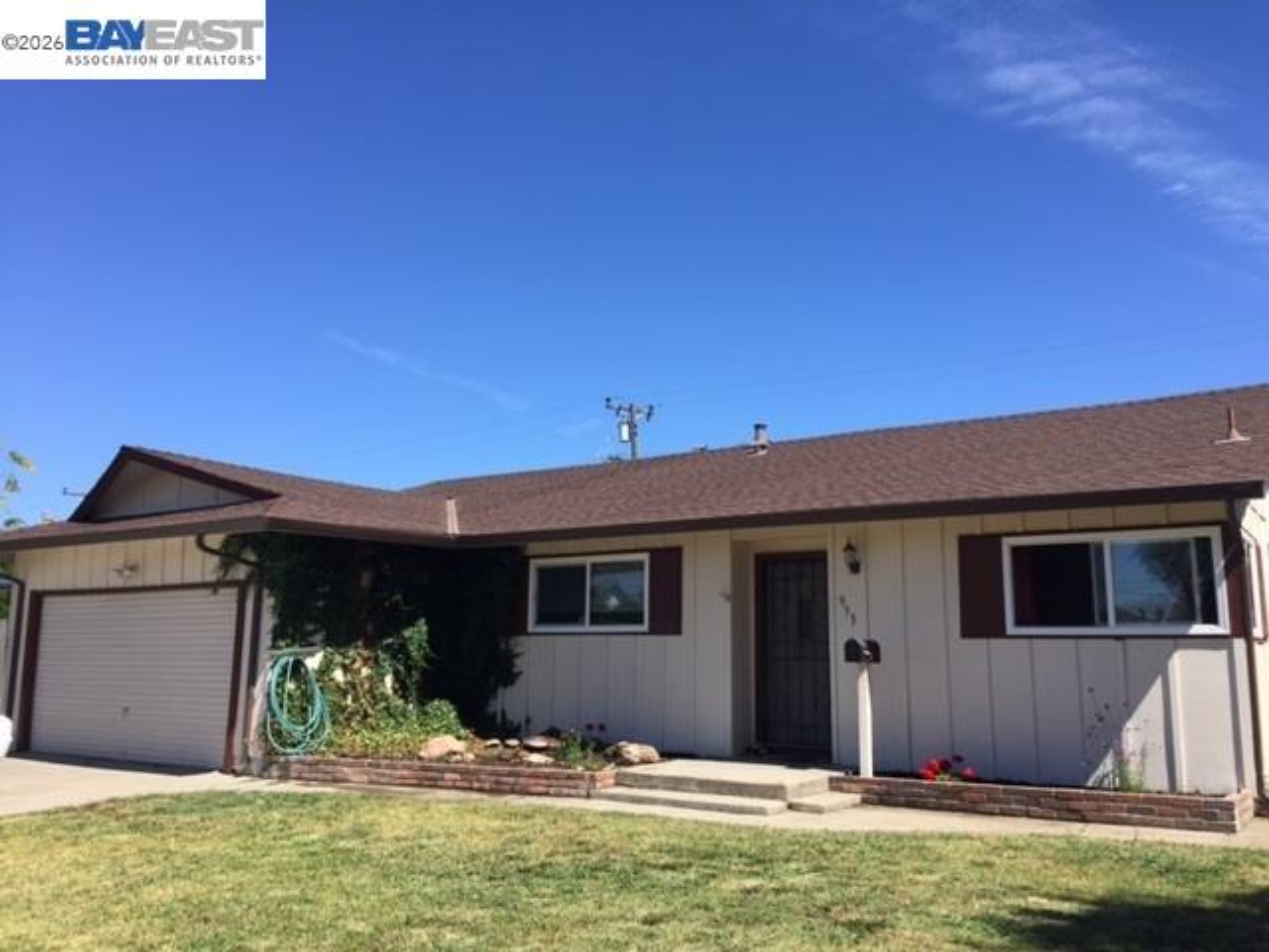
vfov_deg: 48.2
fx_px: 1063
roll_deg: -2.4
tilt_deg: +8.0
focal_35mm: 29
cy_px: 476
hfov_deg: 61.7
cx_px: 634
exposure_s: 1/1412
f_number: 2.2
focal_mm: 4.15
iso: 32
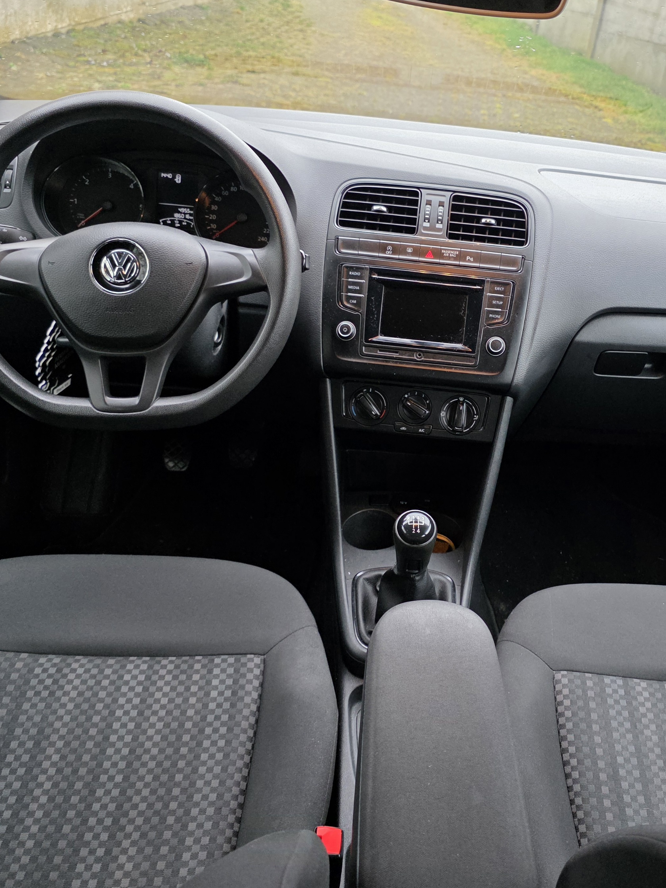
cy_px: 403
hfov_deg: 42.4
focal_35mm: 33
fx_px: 846
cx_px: 439
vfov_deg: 55.3
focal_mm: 6.3
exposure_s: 1/101
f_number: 1.7
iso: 250
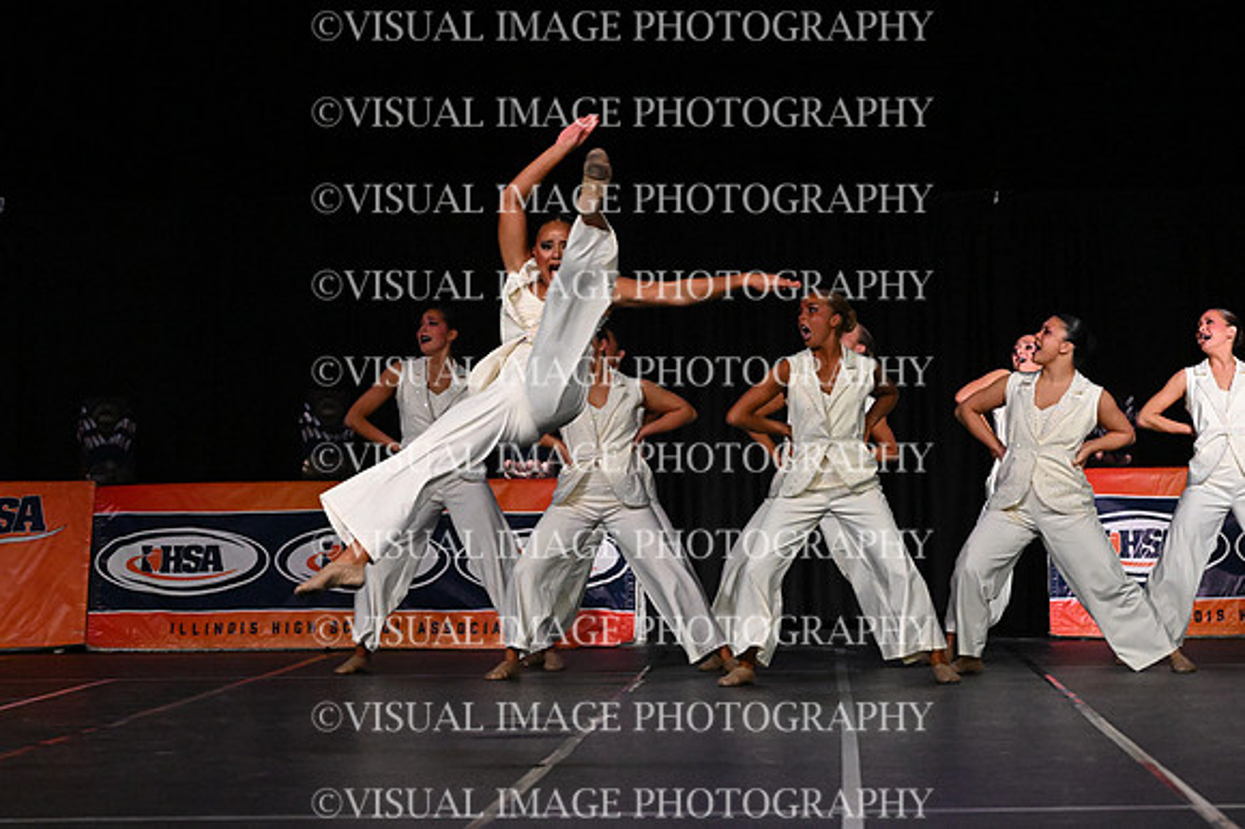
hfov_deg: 15.5
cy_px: 414
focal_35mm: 132
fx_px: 4562
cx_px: 622
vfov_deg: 10.4
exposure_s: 1/1000
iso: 8000
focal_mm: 88
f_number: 4
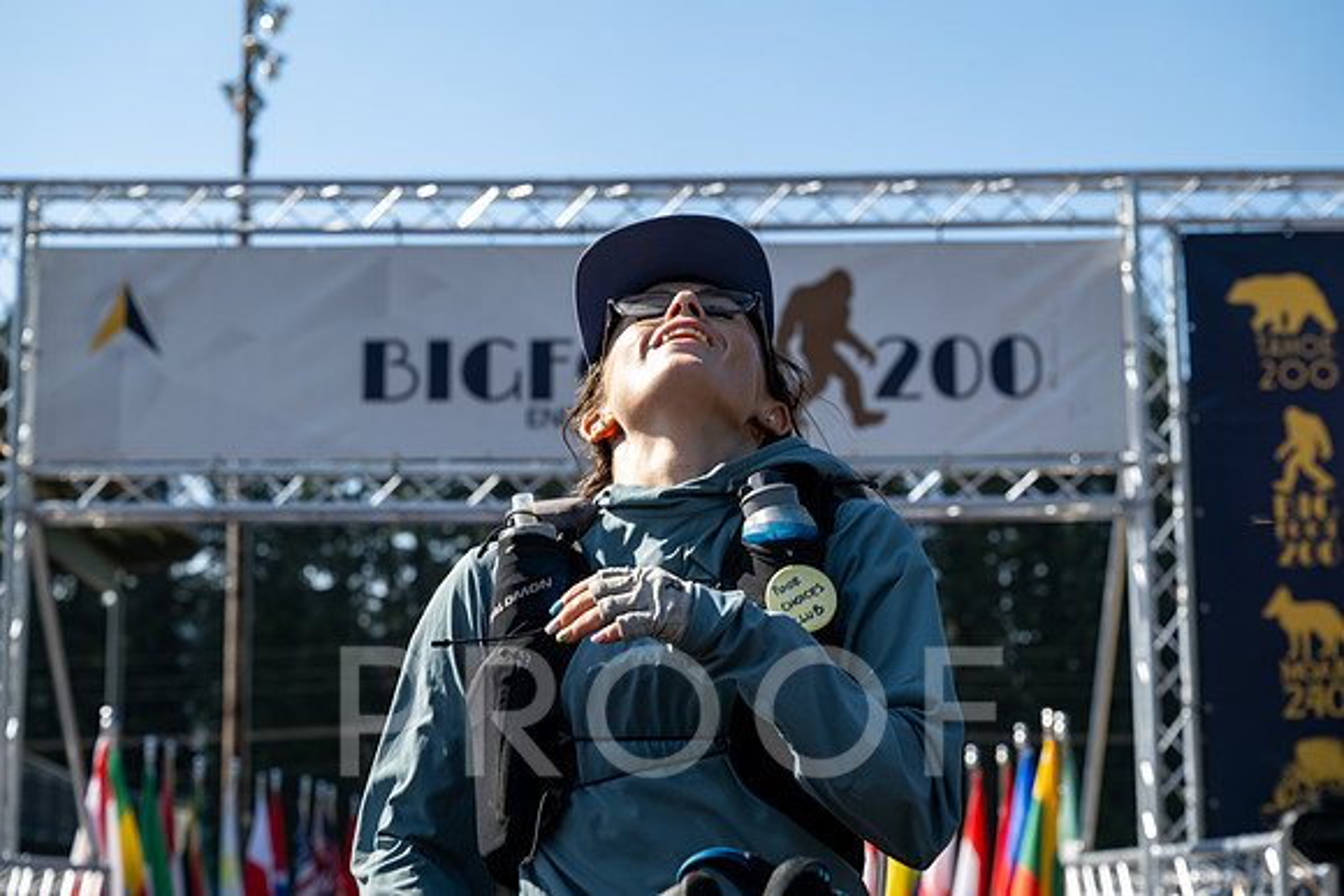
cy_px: 448
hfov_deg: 28.8
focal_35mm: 70
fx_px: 2614
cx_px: 672
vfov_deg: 19.5
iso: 160
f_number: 6.3
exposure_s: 1/640
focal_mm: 70
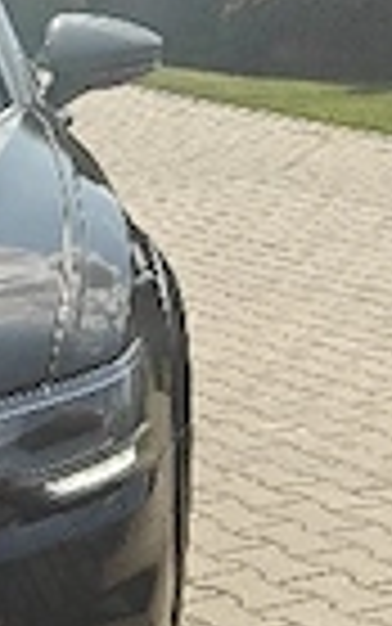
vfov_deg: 18.6
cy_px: 563
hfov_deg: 10.7
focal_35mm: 110
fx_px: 1878
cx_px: -433
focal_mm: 5.59
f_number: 1.8
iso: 50
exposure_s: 1/5000
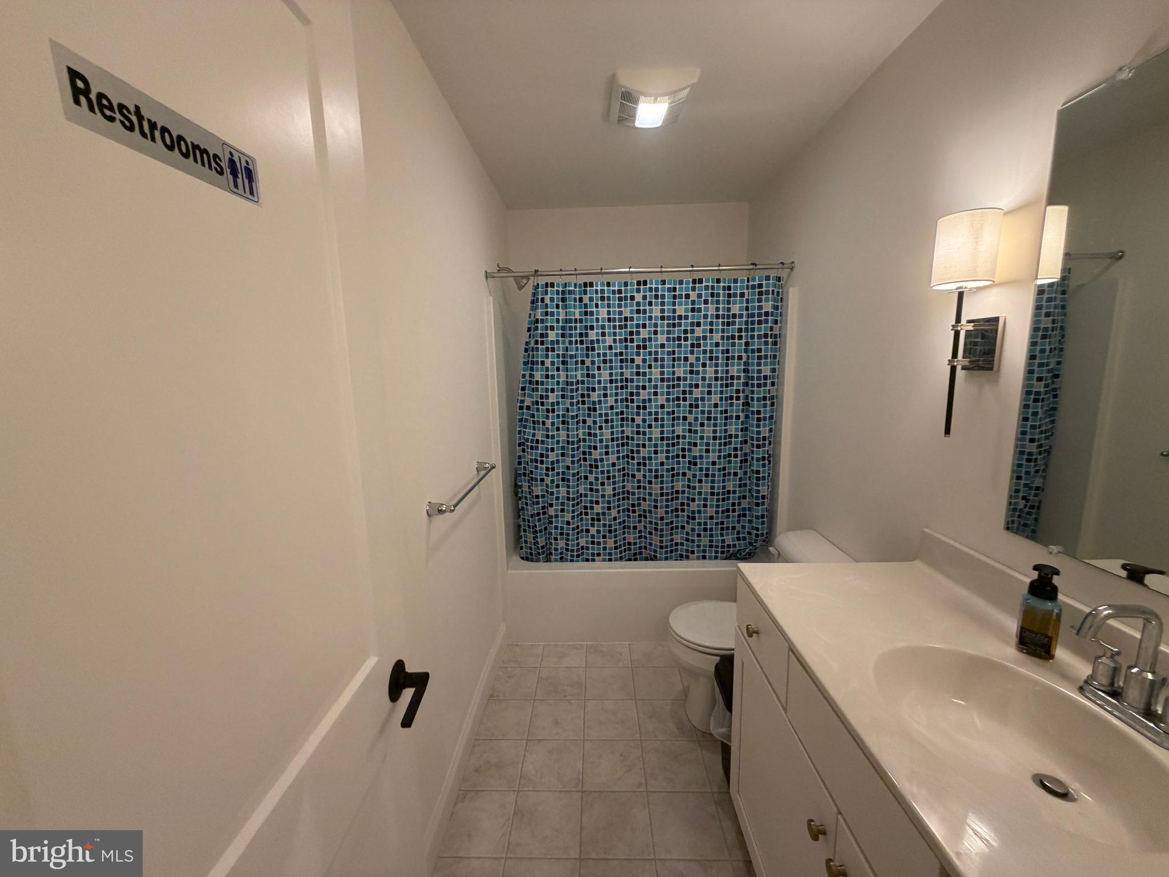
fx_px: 473
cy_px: 438
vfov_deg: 85.7
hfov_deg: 102.1
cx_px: 584
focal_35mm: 14
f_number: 2.2
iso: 200
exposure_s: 1/60
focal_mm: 2.22
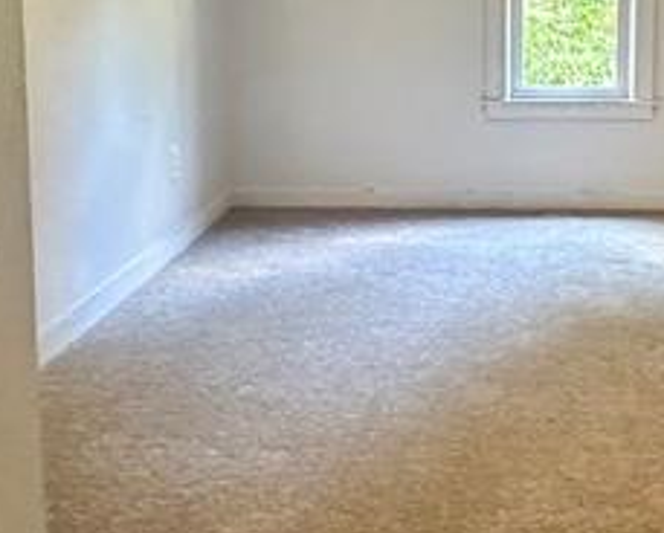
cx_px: 536
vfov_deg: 24.8
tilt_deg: -7.0
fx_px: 1201
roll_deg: -1.0
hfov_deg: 30.1
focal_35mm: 61
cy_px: 133
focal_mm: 2.22
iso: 640
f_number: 2.2
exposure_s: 1/60
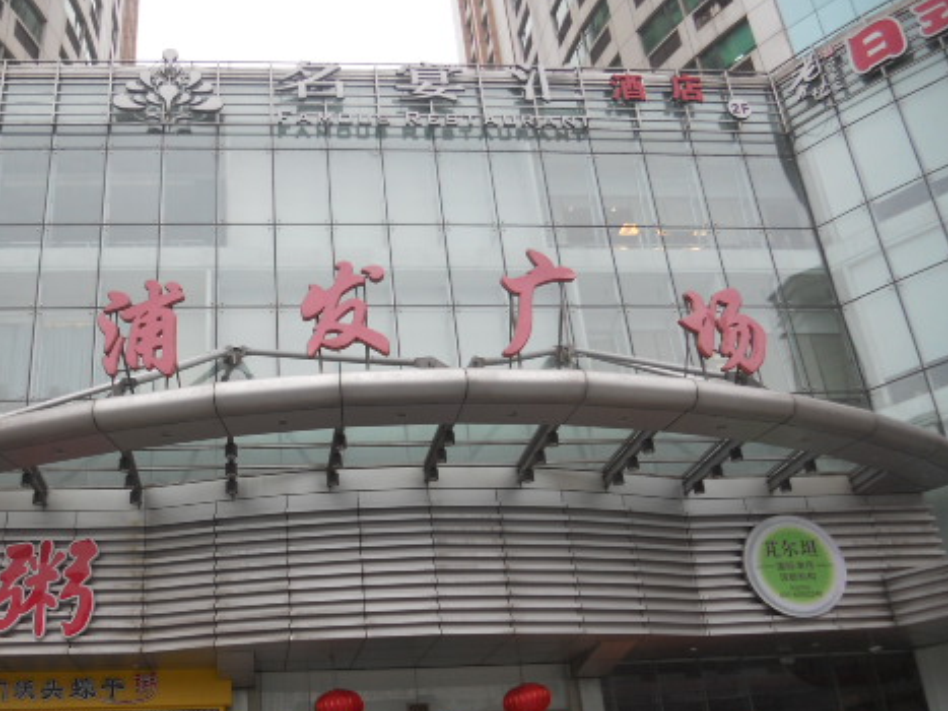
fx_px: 1013
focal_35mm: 37
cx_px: 309
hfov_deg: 49.2
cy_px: 414
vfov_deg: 38.5
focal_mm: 4.9
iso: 80
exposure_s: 1/80
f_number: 3.2
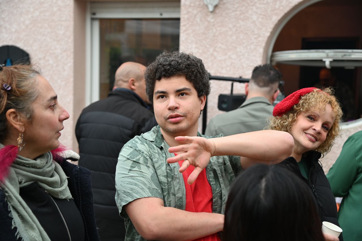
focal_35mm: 55
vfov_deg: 24.6
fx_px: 553
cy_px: 120
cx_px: 181
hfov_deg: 36.3
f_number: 4
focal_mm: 55
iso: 640
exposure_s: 1/125
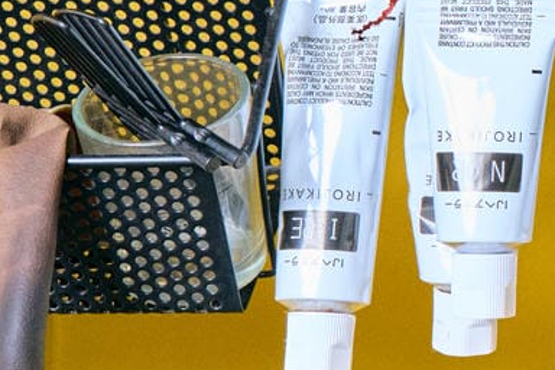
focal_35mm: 250
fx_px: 3854
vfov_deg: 5.5
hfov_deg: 7.6
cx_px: 1351
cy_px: -62
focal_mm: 50
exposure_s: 1/160
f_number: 8
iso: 1000
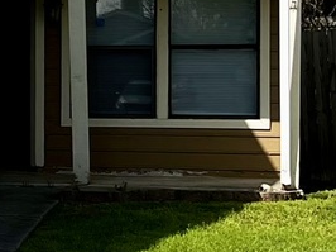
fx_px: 1367
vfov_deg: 10.5
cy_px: 80
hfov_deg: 12.0
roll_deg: -0.5
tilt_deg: -0.4
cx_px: -398
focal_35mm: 141
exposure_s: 1/4484
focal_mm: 5.1
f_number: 1.6
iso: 50
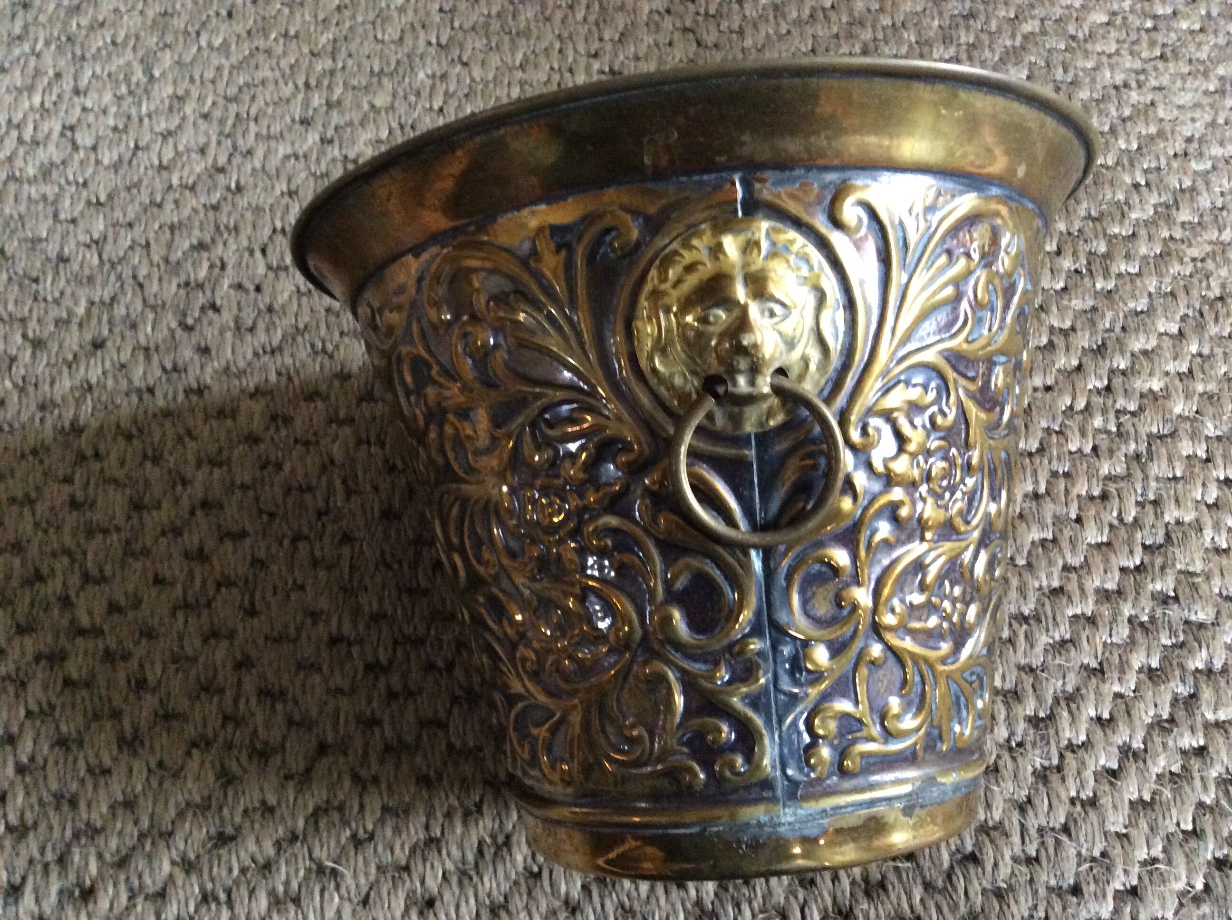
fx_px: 1137
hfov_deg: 56.9
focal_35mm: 32
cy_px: 460
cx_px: 616
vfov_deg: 44.1
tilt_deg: -65.8
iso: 400
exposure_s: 1/17
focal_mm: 3.3
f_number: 2.4
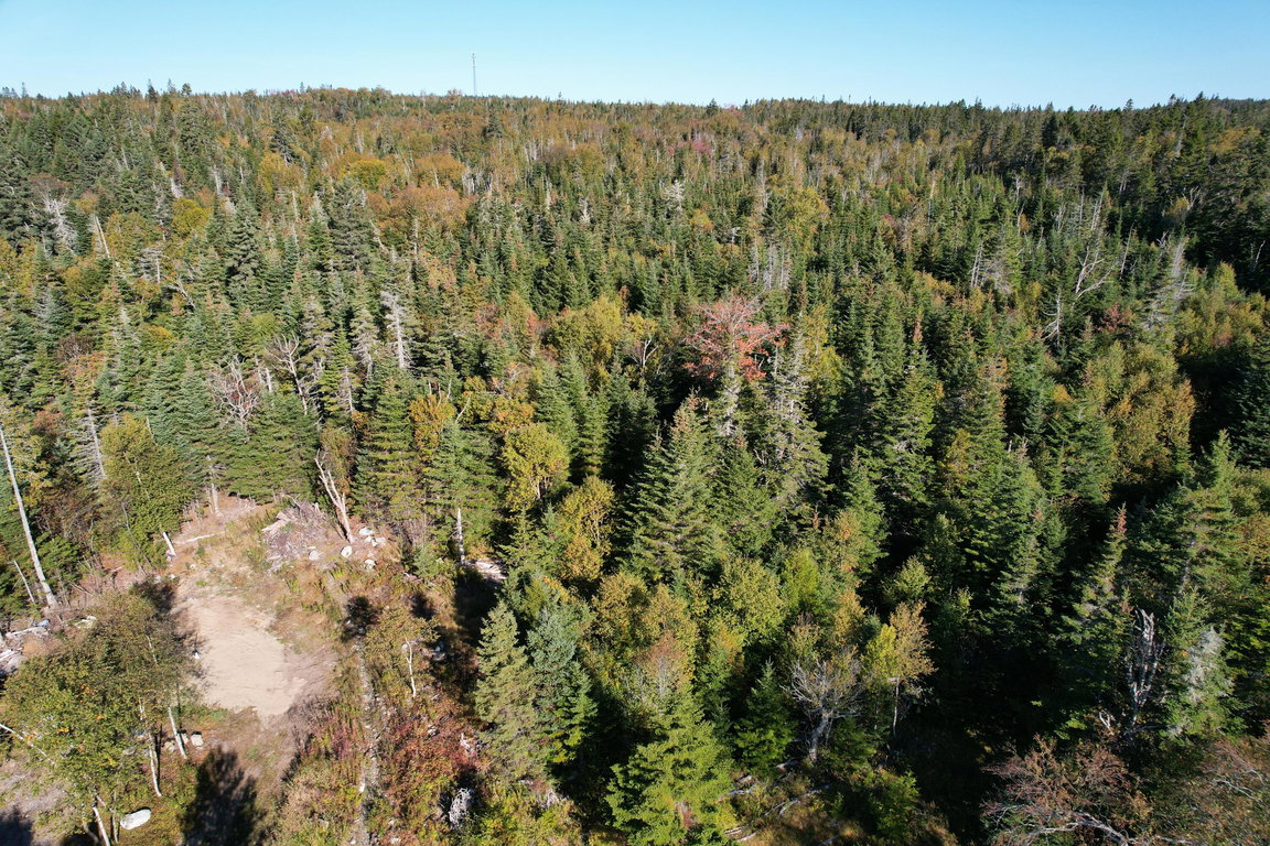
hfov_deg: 78.6
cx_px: 635
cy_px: 423
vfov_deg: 57.2
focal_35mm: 22
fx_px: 776
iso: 110
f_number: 2.8
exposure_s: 1/1250
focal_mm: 8.38
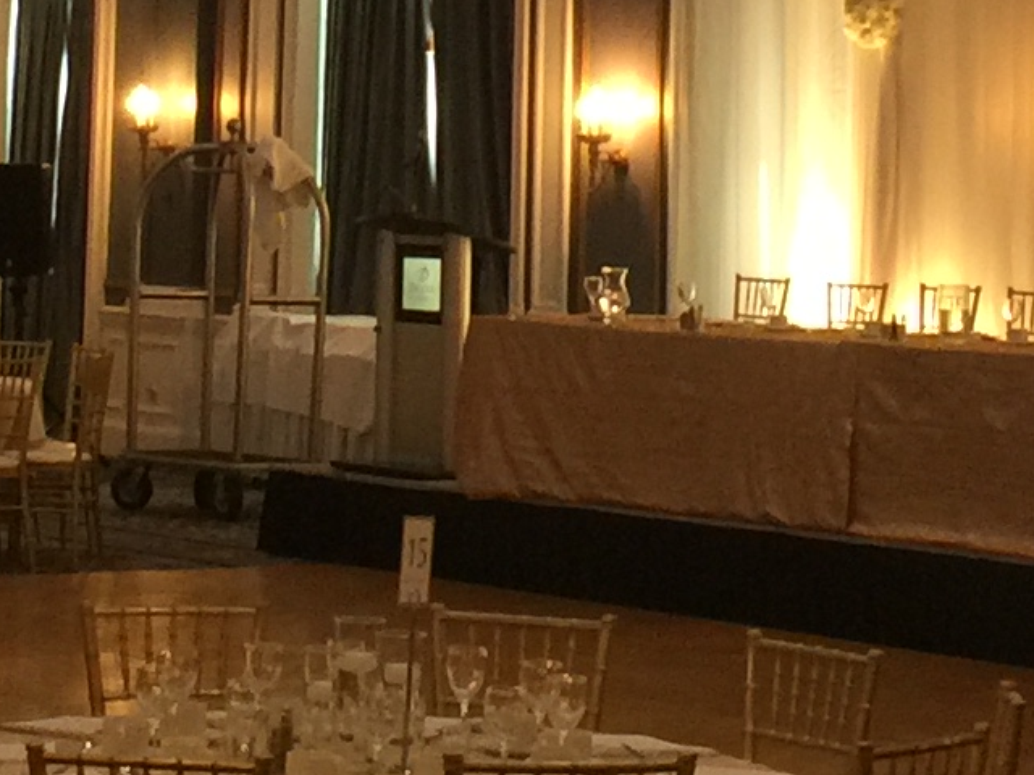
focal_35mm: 148
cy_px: -388
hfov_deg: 13.3
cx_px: 431
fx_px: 4421
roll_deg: -1.9
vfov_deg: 9.7
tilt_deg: +6.2
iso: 80
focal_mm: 4.15
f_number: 2.2
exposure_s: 1/15
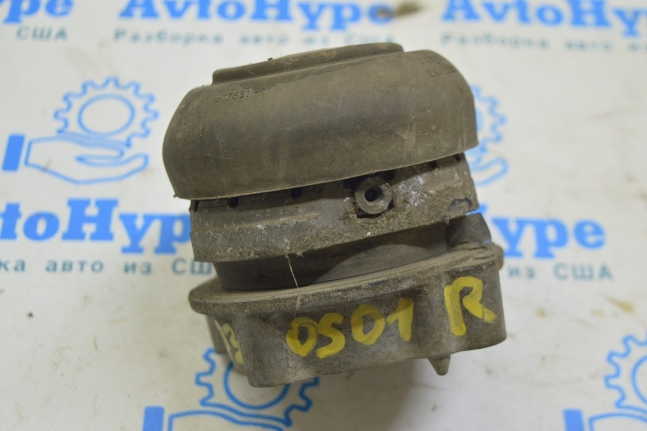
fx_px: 1077
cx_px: 324
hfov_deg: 33.4
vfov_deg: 22.6
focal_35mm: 60
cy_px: 216
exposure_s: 1/20
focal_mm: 40
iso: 400
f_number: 5.6
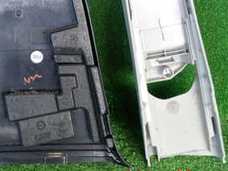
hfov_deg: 35.0
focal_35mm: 54
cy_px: 3
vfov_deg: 25.7
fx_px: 355
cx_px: 66
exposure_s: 1/80
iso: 200
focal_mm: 4.5
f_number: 2
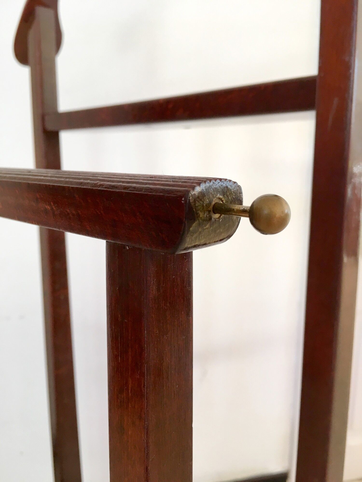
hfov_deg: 48.2
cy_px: 241
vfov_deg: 61.7
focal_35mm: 29
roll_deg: +0.7
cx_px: 181
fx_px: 404
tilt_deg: -9.3
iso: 50
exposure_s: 1/33
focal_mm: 4.15
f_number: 2.2
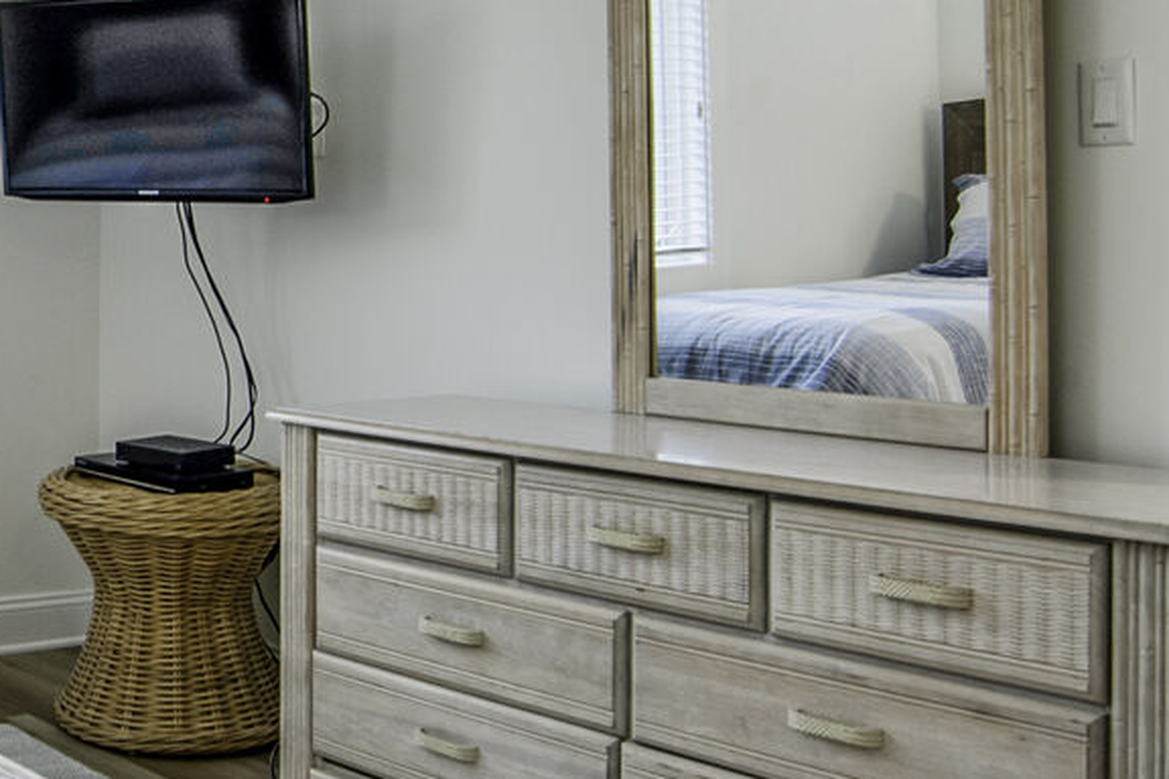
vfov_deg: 24.8
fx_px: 1753
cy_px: 191
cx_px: -160
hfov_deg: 31.9
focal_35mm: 54
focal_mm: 18
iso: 400
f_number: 11
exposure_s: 1/4
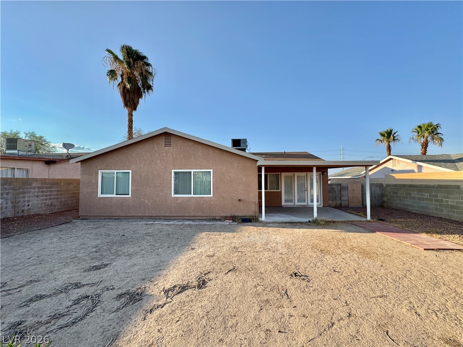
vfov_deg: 85.7
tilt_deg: +1.7
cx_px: 232
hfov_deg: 102.1
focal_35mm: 14
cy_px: 174
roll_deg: +0.6
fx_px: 187
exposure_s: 1/993
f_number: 2.2
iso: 50
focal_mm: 2.22
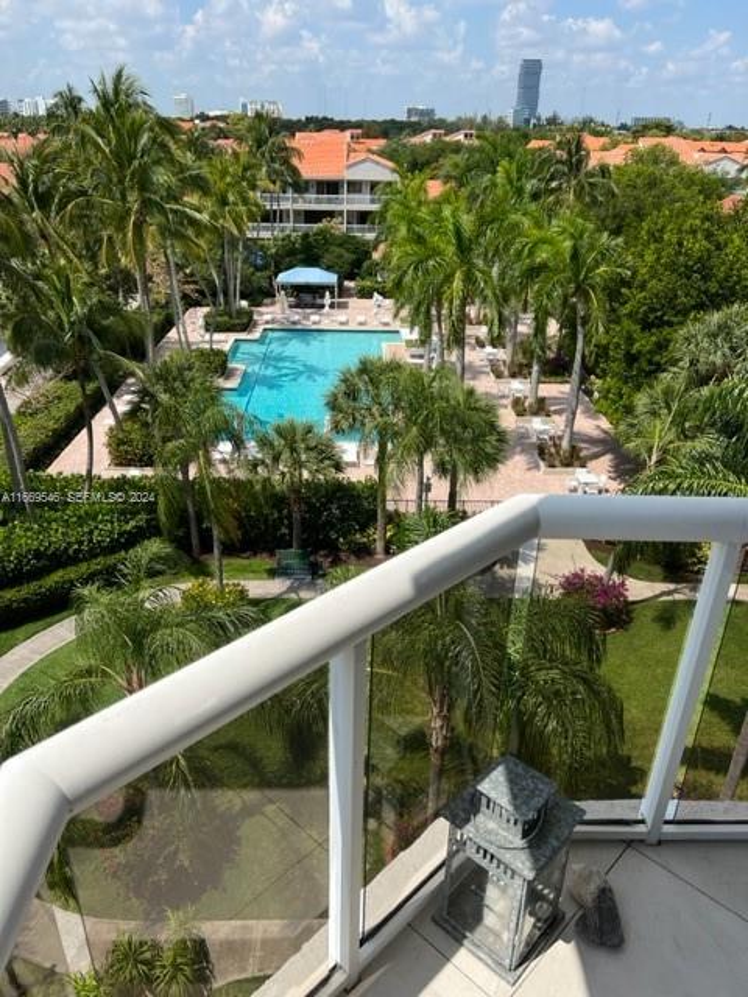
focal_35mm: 26
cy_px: 498
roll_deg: -1.1
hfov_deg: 53.1
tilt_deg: -26.6
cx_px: 374
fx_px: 749
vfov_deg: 67.3
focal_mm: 5.7
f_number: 1.5
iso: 50
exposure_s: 1/4831
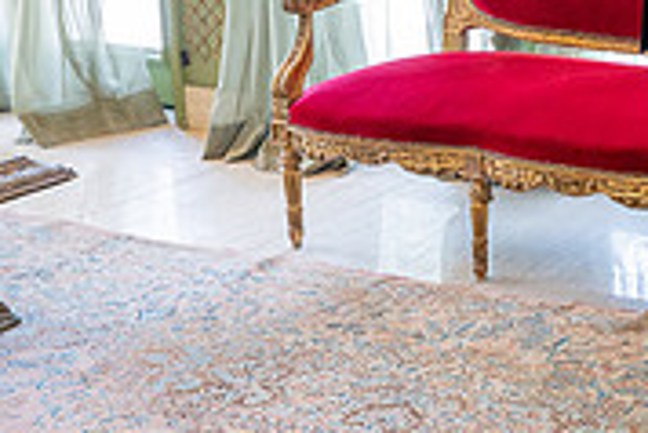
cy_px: -24
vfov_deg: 17.0
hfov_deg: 21.2
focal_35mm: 78
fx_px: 1405
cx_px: 1019
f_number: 3.5
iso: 500
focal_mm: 24
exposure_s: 1/160
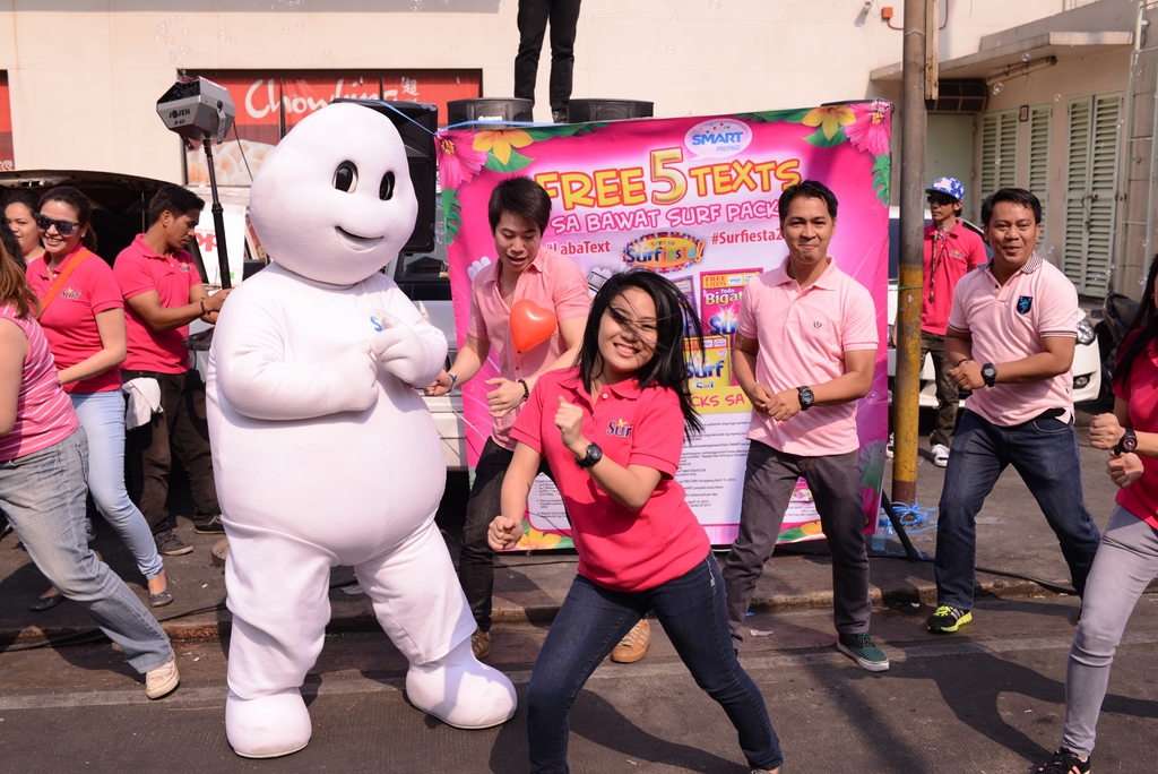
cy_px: 387
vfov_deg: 37.9
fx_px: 1126
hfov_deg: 54.4
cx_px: 579
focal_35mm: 35
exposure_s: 1/1250
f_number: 5.6
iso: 250
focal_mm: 35
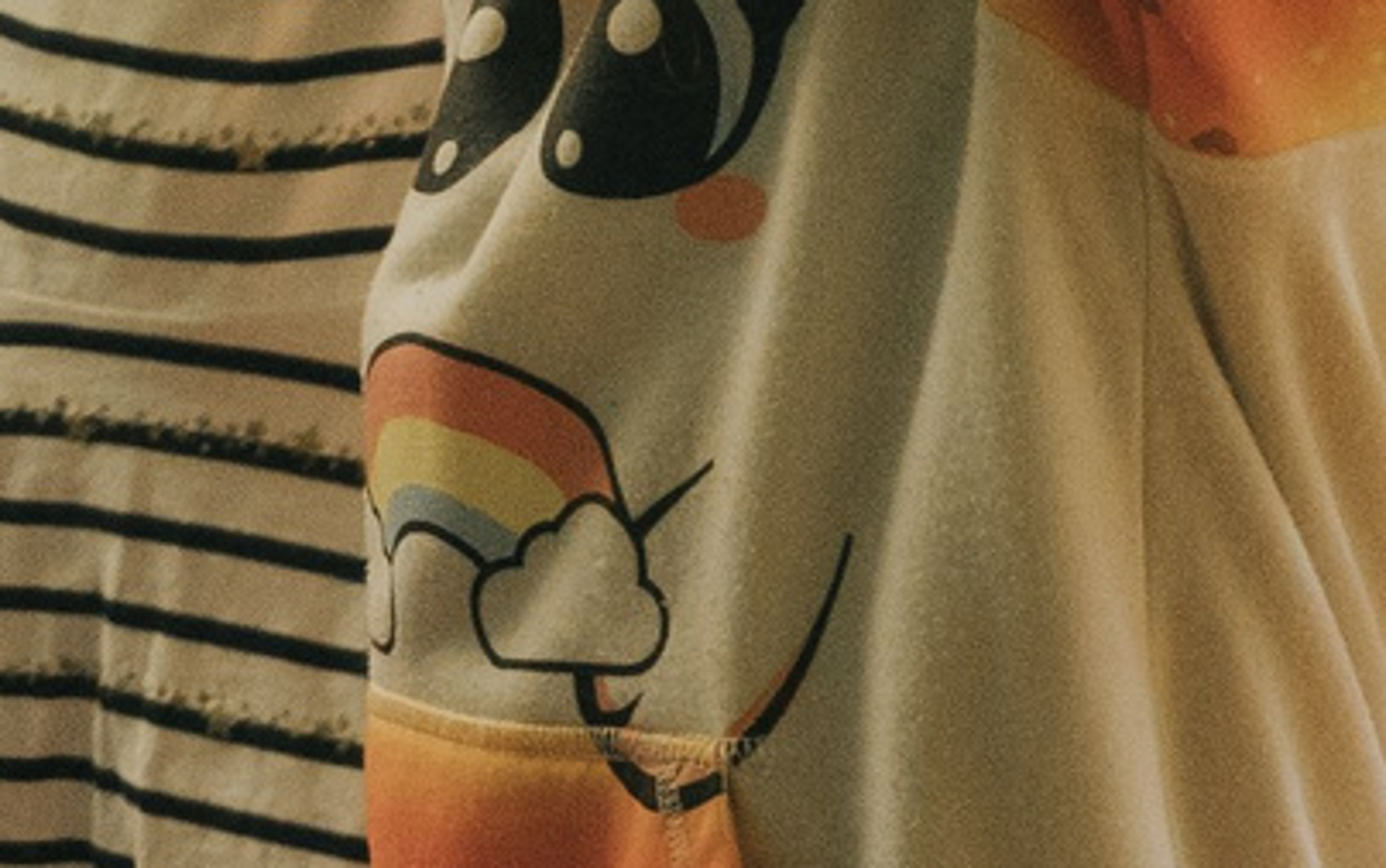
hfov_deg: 9.8
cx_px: -1983
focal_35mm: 188
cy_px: -830
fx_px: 7105
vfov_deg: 6.8
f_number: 2.8
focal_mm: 14
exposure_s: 1/200
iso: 800
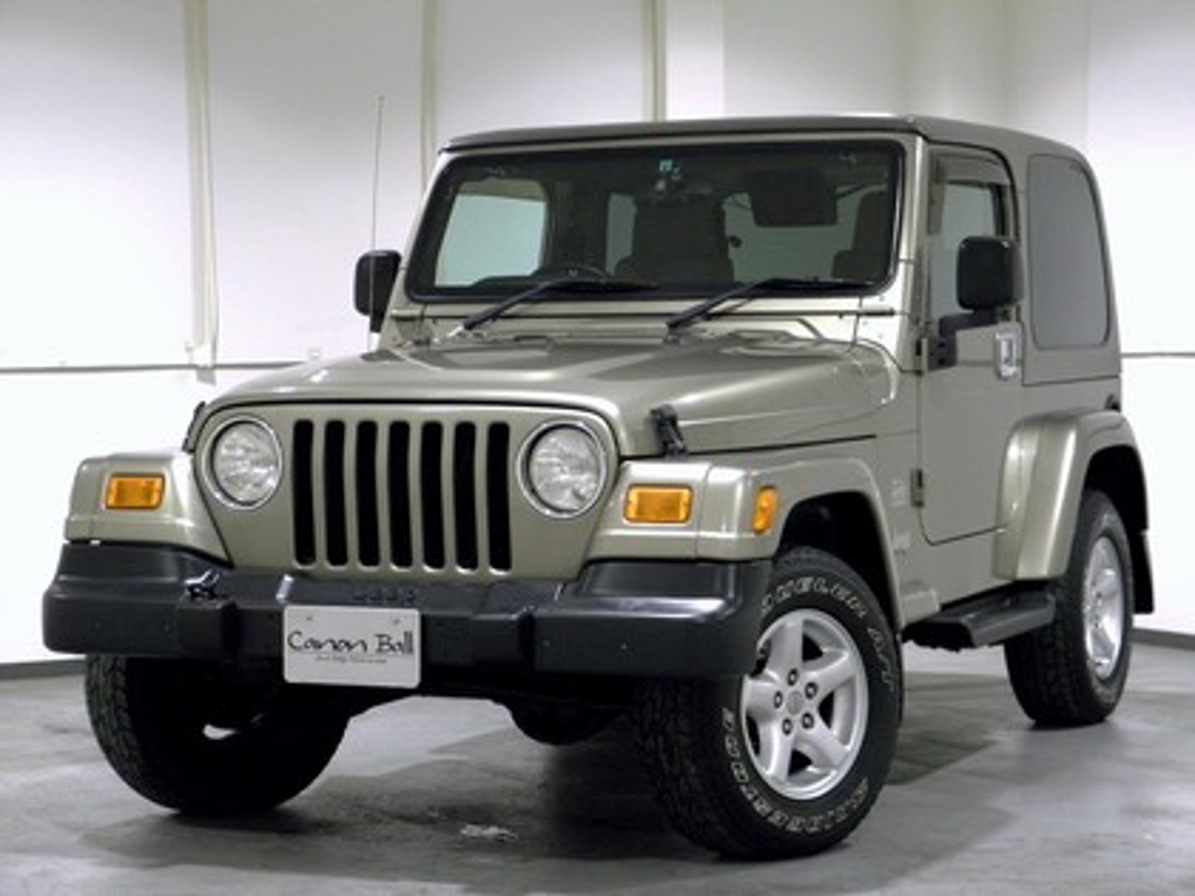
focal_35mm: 80
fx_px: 2762
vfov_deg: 18.4
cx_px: 598
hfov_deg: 24.4
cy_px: 448
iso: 250
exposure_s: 1/8
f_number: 4.4
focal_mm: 14.3
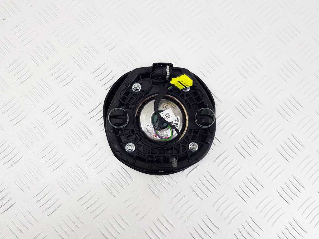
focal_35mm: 26
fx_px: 240
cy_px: 120
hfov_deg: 67.3
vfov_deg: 53.1
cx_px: 160
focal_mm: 4.2
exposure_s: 1/100
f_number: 1.7
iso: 50
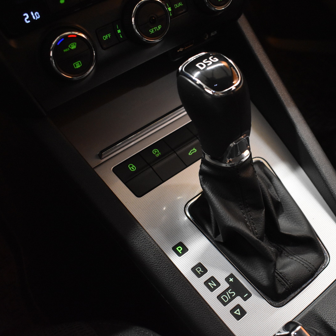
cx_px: 234
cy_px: 167
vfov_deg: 37.8
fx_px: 490
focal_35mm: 45
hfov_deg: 37.3
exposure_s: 1/40
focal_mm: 23
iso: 3200
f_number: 3.8
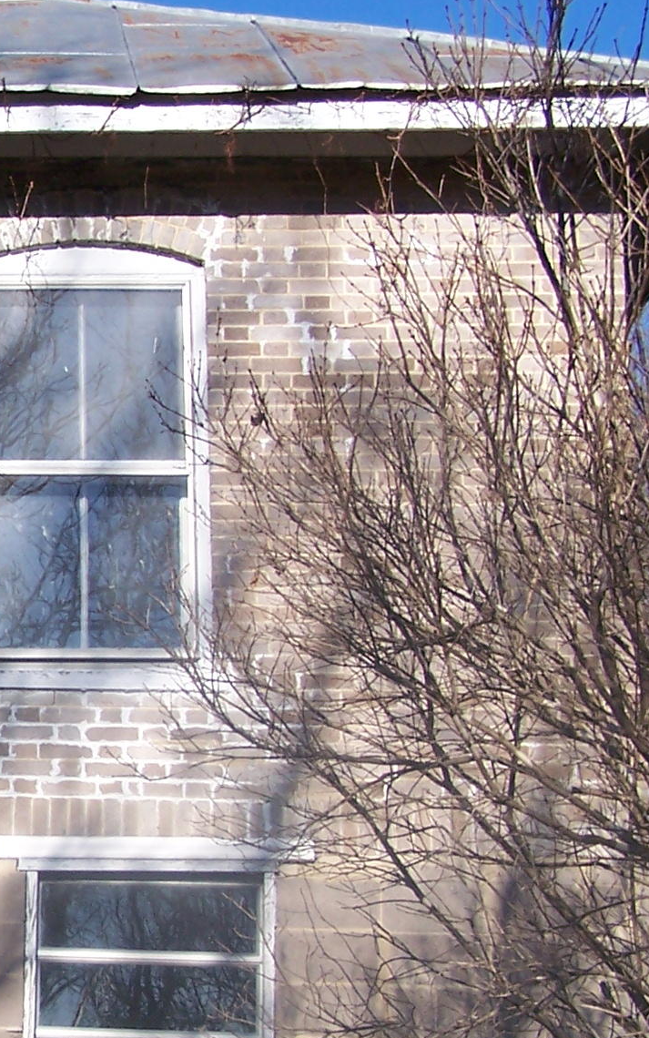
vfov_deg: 22.7
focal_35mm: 91
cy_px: 642
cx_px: -250
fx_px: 2574
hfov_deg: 13.7
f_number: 4
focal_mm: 6.3
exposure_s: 1/640
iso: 80
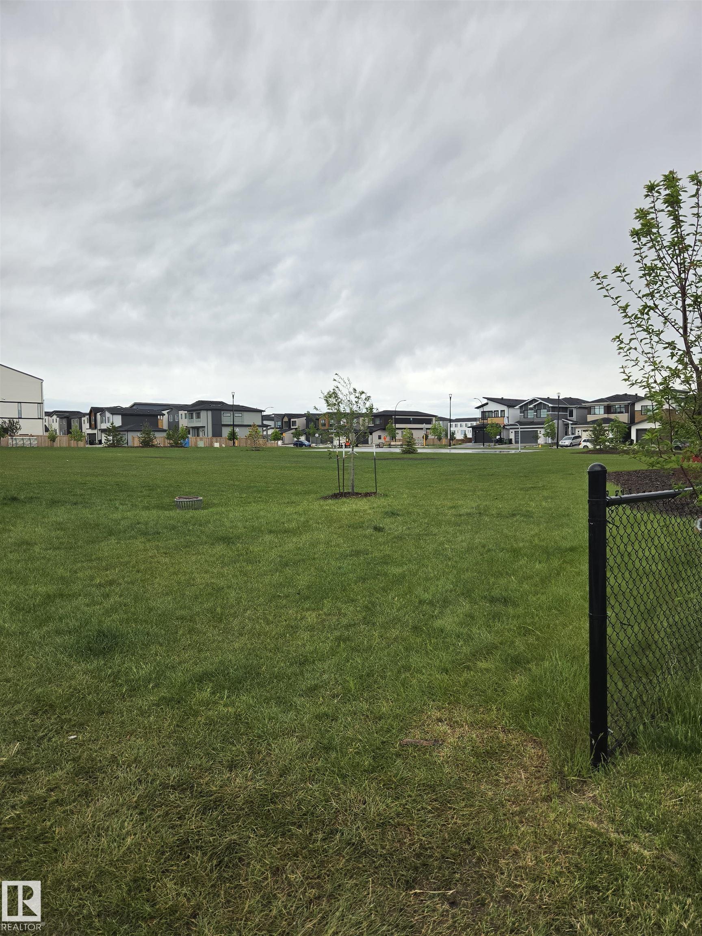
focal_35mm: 23
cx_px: 351
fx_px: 622
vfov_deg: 73.9
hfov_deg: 58.9
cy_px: 468
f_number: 1.8
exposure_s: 1/2730
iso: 80
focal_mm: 5.4
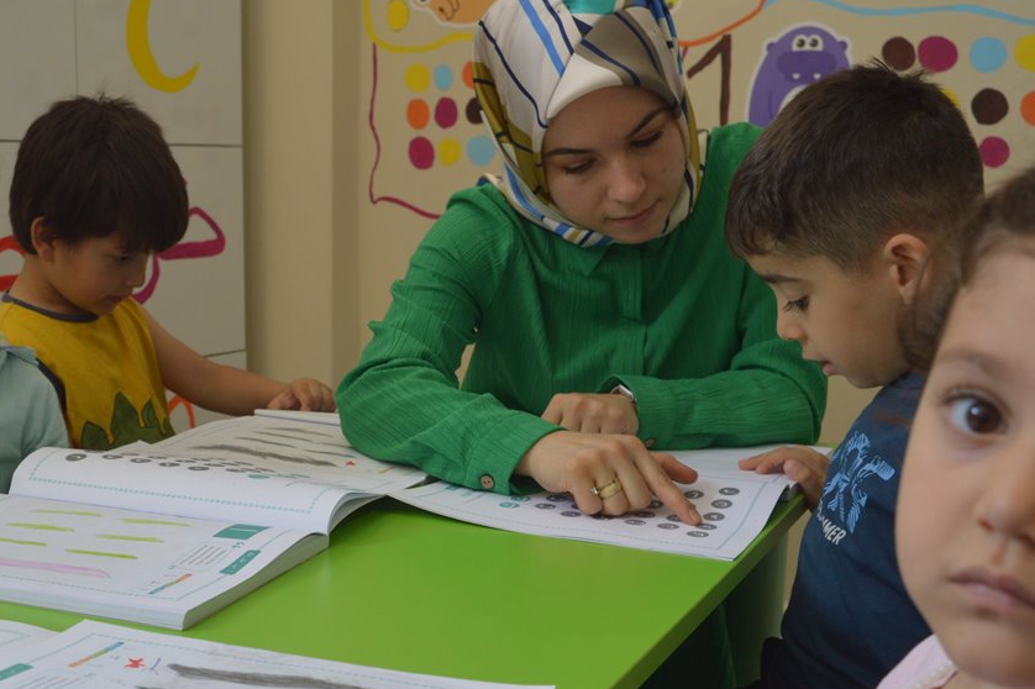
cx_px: 406
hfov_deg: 44.3
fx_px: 1264
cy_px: 437
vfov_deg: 30.3
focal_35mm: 44
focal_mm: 18
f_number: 4
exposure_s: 1/60
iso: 400
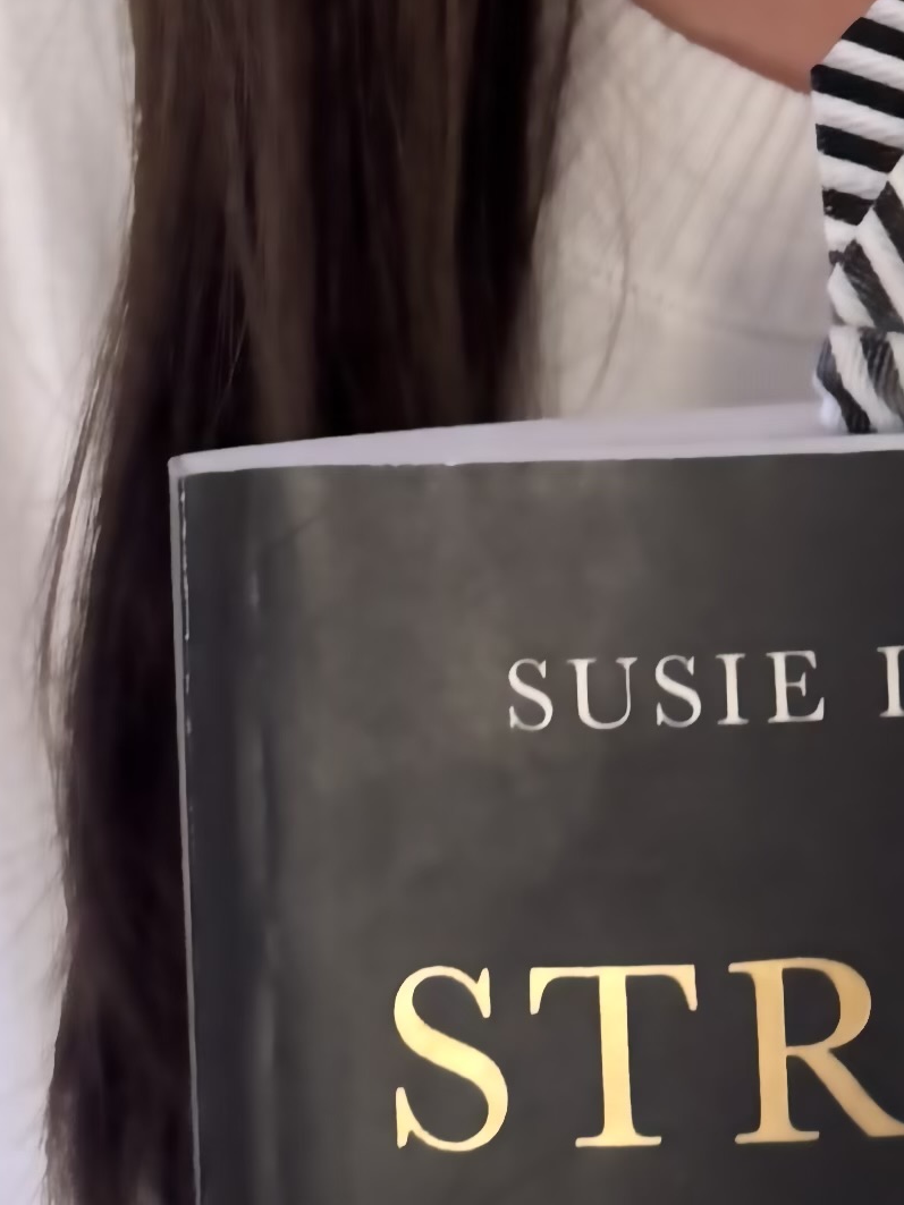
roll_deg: +2.4
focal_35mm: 129
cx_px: 1057
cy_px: -436
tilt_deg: -8.7
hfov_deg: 11.3
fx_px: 4493
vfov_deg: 14.5
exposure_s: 1/57
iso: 800
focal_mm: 6.76
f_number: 1.78
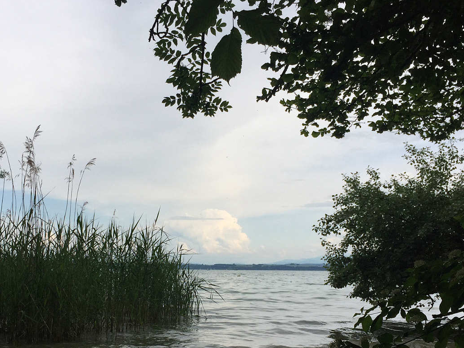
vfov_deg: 31.8
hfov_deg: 41.9
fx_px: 603
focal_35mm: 45
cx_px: 190
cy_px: 240
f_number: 2.2
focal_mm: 4.15
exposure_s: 1/1980
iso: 32
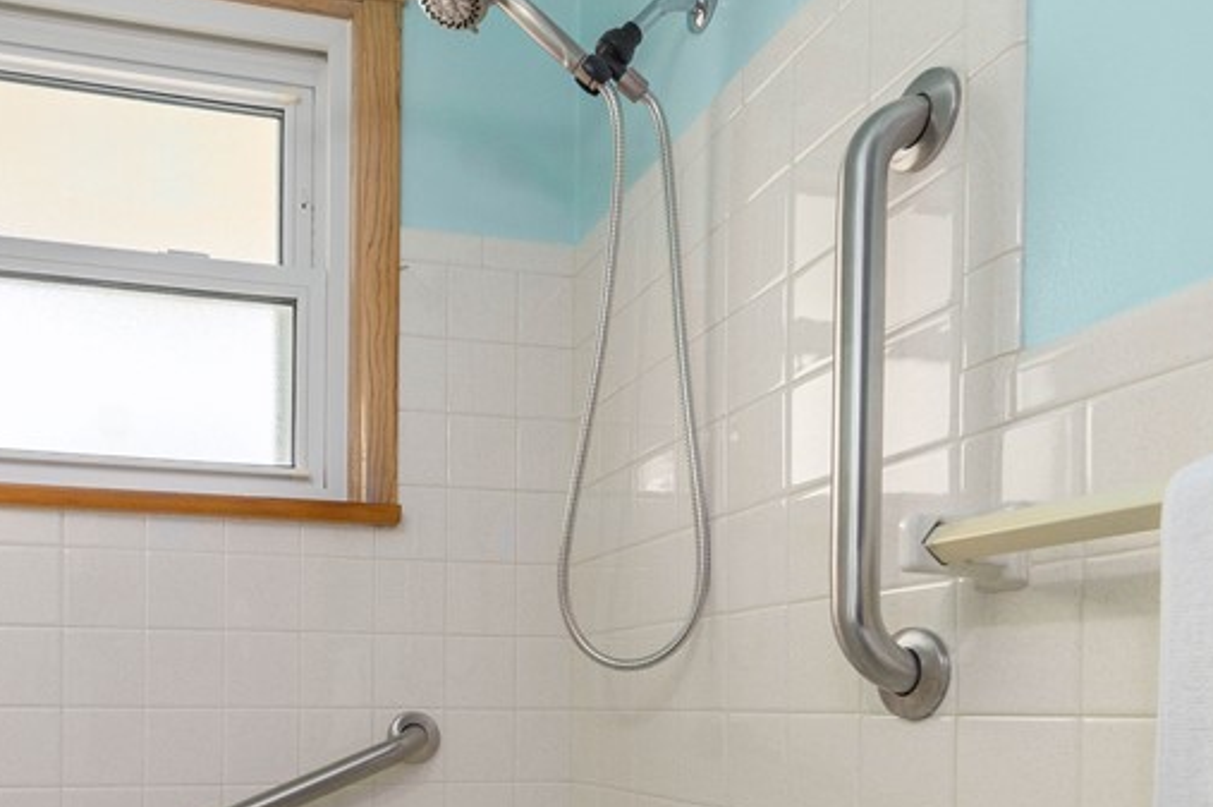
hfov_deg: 59.2
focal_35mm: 30
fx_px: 1010
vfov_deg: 40.7
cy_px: 703
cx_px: 327
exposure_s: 1/60
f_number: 8
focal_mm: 14
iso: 320
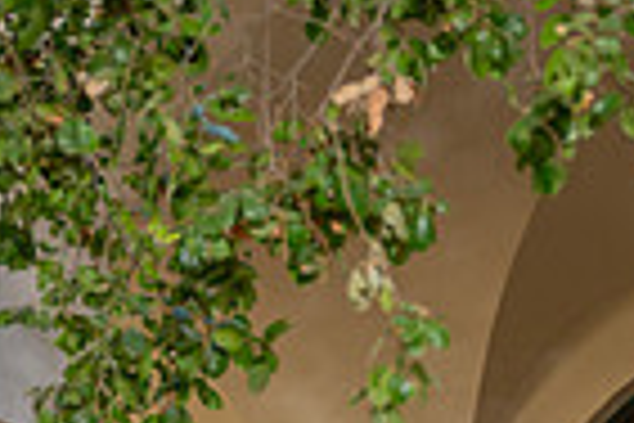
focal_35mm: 121
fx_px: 2131
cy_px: 882
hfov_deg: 16.9
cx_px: 297
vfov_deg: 10.3
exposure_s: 1/200
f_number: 2.8
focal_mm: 38
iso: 200
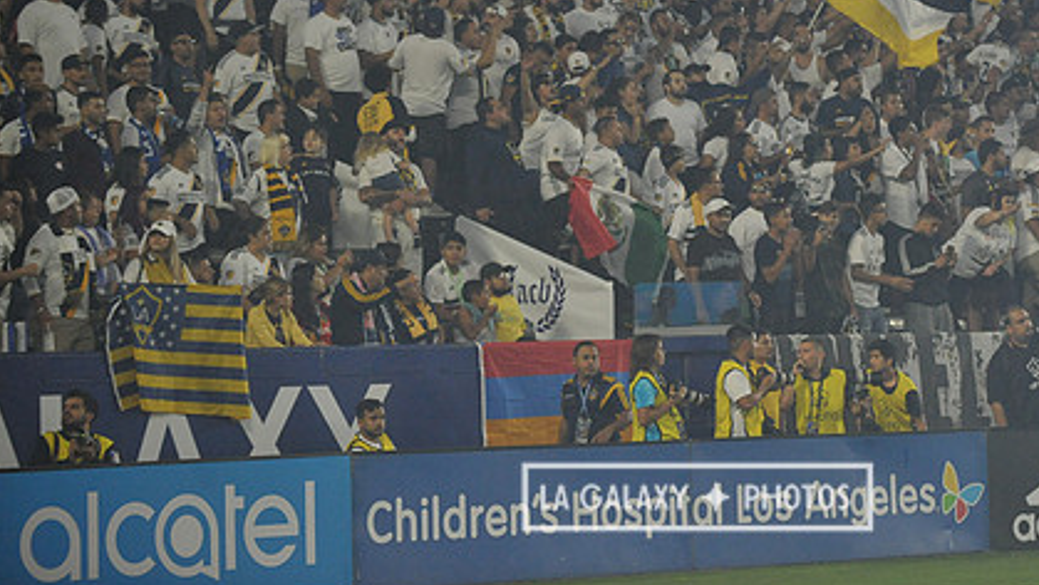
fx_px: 4795
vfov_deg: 7.0
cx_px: 697
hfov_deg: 12.3
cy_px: 124
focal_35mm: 174
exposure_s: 1/2500
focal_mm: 120
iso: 3200
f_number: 3.2
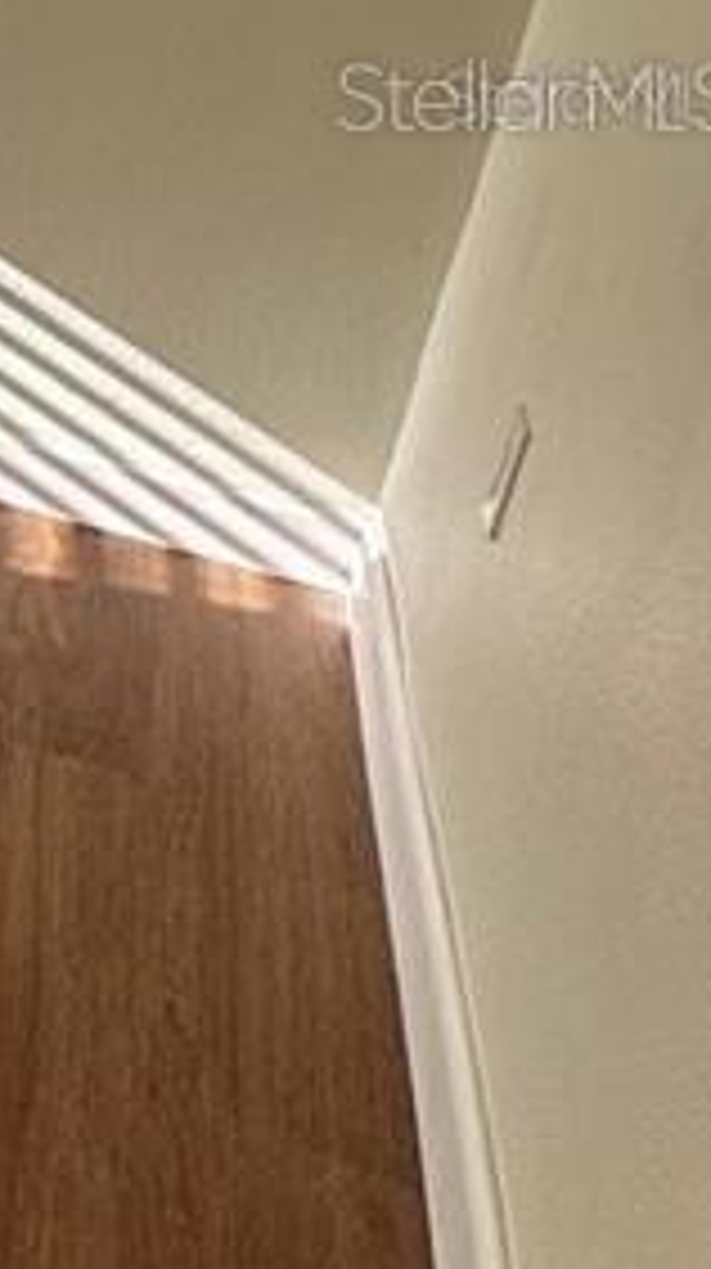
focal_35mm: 65
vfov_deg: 30.7
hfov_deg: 12.1
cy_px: 94
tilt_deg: -17.0
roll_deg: -2.8
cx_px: -1264
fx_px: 2185
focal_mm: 2.22
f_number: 2.2
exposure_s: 1/304
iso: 40
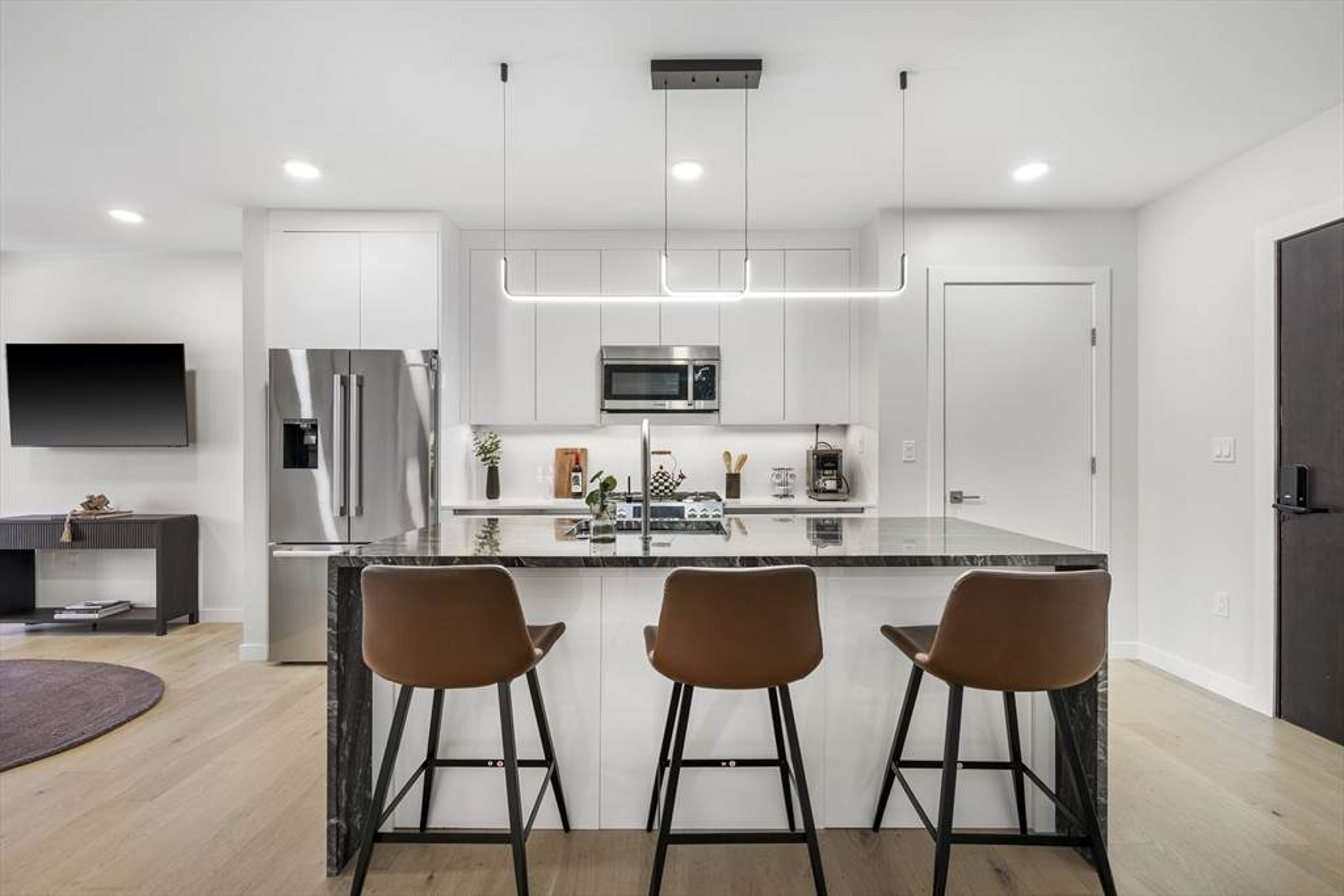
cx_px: 672
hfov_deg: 98.5
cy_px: 448
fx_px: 579
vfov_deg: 75.5
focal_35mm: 16
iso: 64
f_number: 5.6
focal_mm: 15.5
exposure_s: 1.6
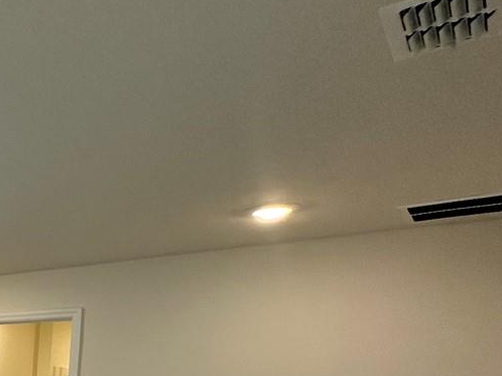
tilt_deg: -4.1
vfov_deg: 28.7
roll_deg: -2.3
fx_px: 652
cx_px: -253
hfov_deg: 28.0
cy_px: 429
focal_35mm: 45
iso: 100
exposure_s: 1/120
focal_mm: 2.22
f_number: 2.2
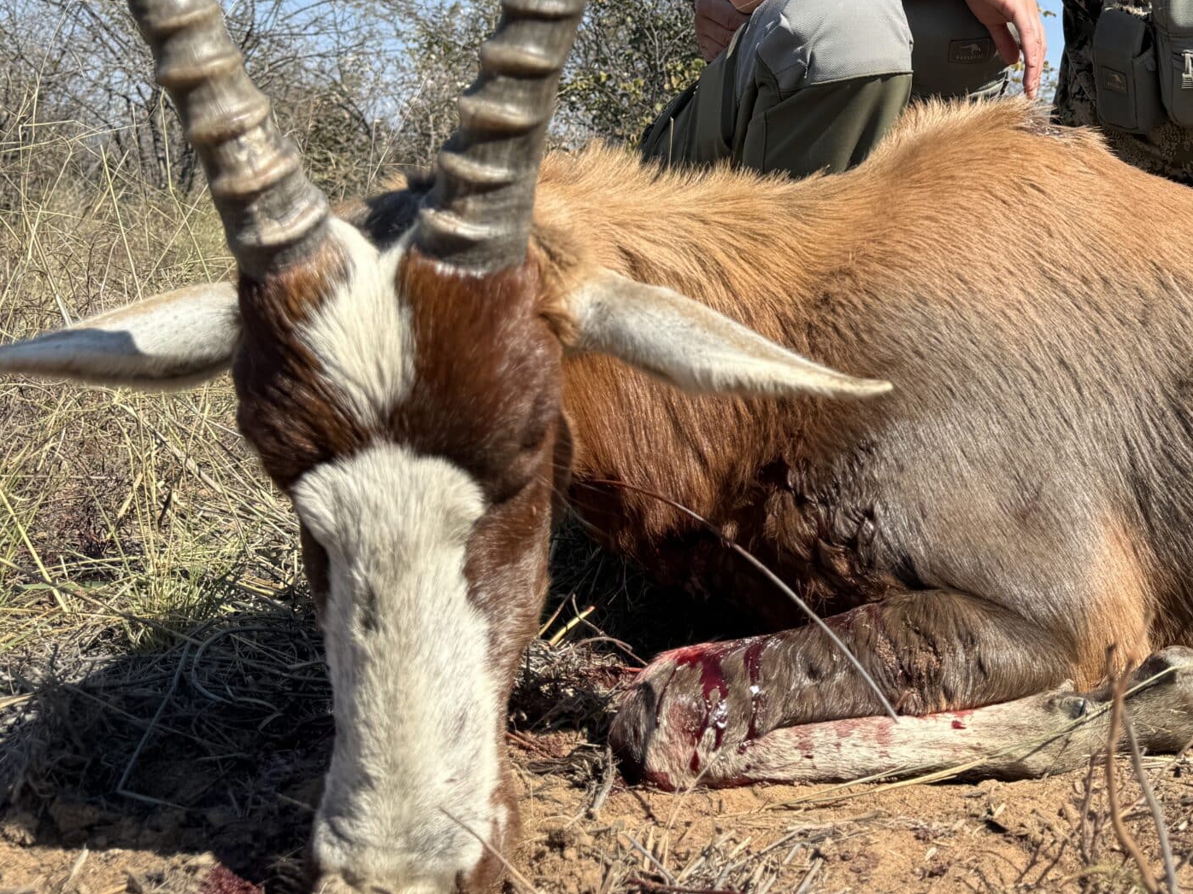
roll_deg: +0.4
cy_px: 180
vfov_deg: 32.0
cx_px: 914
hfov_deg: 41.5
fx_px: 1516
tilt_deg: +1.6
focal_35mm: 44
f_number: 1.78
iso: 80
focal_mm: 6.76
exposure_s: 1/2907
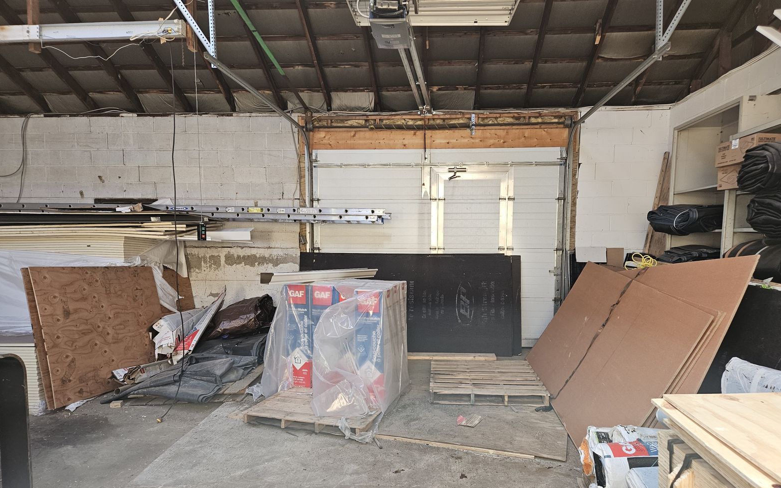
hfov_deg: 72.5
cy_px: 284
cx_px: 400
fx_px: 532
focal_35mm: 25
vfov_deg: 49.1
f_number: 1.8
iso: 160
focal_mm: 5.4
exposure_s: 1/120
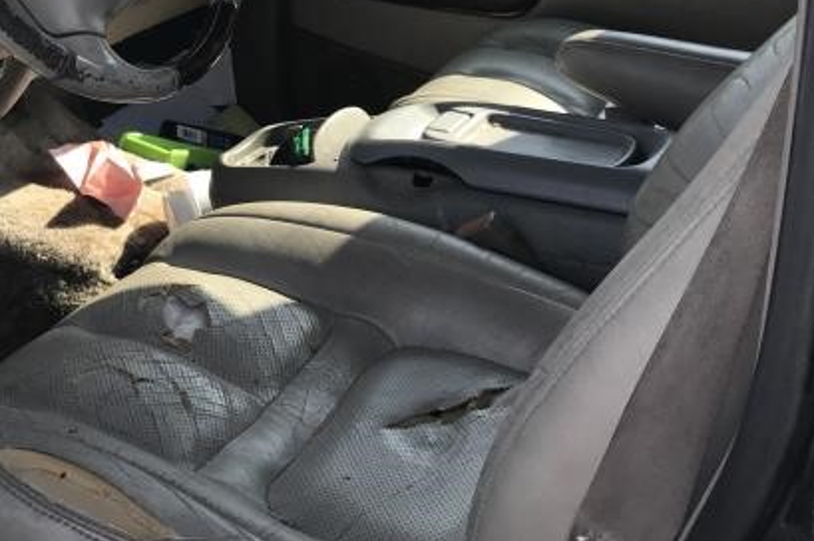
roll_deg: +1.1
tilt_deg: -13.3
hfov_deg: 34.5
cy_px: 0
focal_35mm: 57
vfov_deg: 22.8
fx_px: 1288
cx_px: 223
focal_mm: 3.99
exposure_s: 1/538
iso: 20
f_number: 1.8
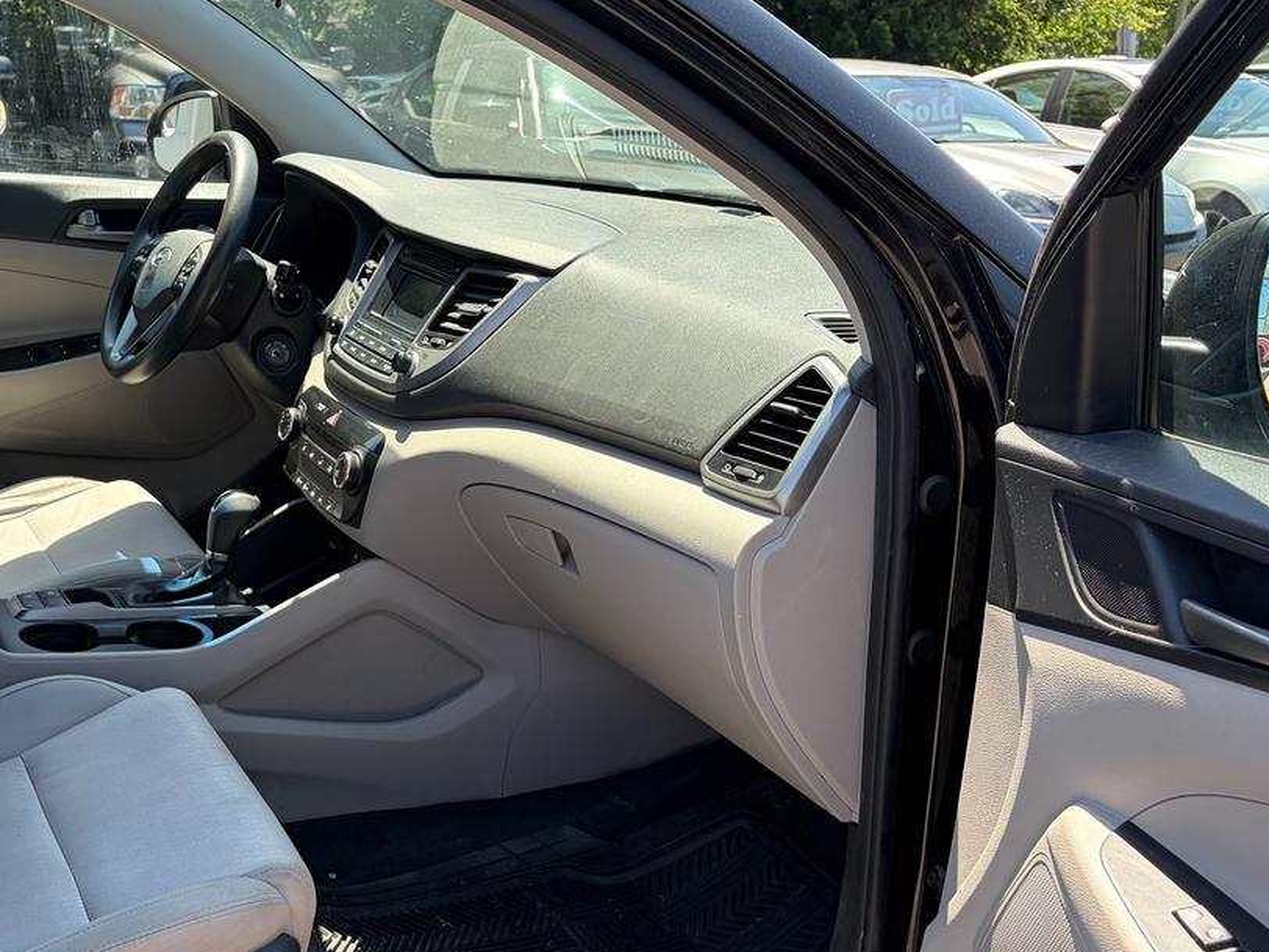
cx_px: 450
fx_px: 1503
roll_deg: -0.6
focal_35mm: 41
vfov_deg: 35.1
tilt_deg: -14.2
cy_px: 474
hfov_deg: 45.3
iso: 64
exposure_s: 1/601
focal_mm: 5.96
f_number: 1.6
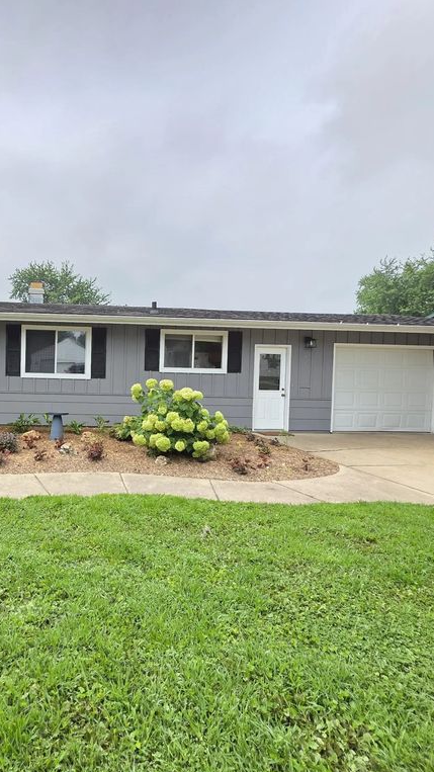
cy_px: 387
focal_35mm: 19
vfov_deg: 89.6
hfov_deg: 52.7
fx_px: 389
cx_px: 61
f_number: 1.9
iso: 40
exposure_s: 1/715
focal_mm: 2.2
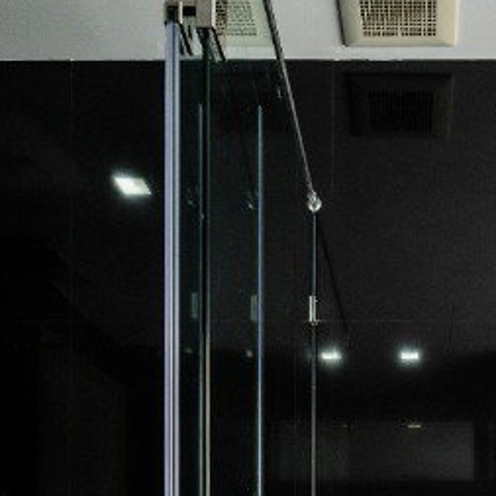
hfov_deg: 35.9
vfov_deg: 29.7
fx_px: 762
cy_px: 628
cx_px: 308
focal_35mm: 47
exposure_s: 1/50
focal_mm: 14
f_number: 7.1
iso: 160
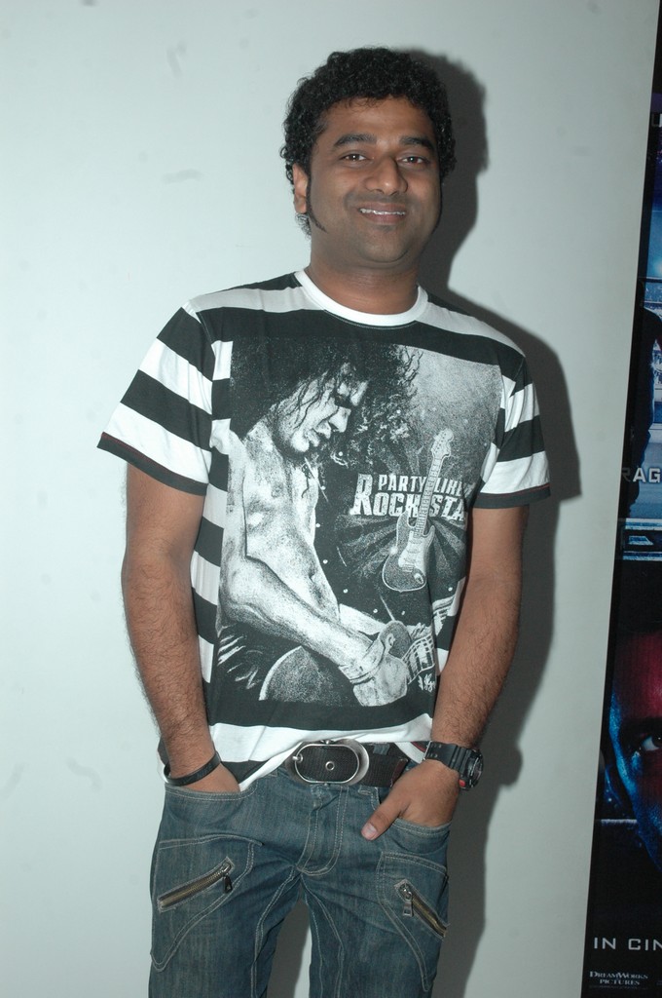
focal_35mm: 46
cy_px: 499
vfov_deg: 42.4
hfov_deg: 28.9
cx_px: 331
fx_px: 1286
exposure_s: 1/125
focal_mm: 31
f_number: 8
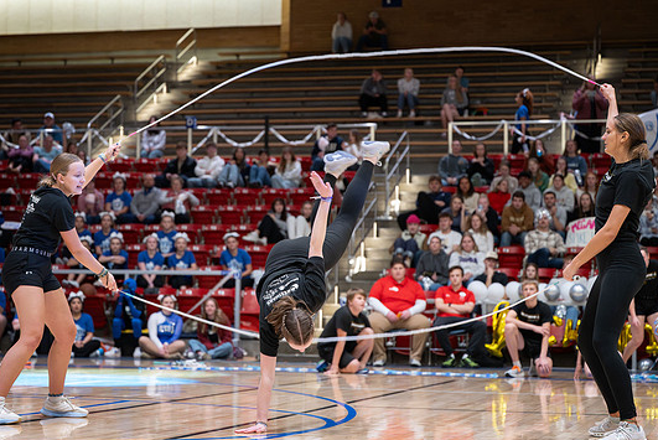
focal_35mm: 86
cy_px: 200
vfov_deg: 15.9
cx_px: 283
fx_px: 1573
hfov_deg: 23.6
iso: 6400
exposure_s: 1/400
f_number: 2.8
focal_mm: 70
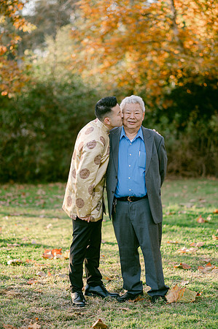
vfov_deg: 23.9
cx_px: 109
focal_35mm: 85
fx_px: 774
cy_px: 164
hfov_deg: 16.0
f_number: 2
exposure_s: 1/500
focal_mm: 85
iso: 200
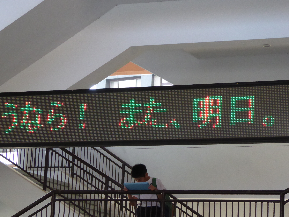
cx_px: 135
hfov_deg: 13.1
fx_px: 1261
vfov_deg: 9.8
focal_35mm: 151
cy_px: 122
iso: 640
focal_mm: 19
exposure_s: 1/125
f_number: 5.1
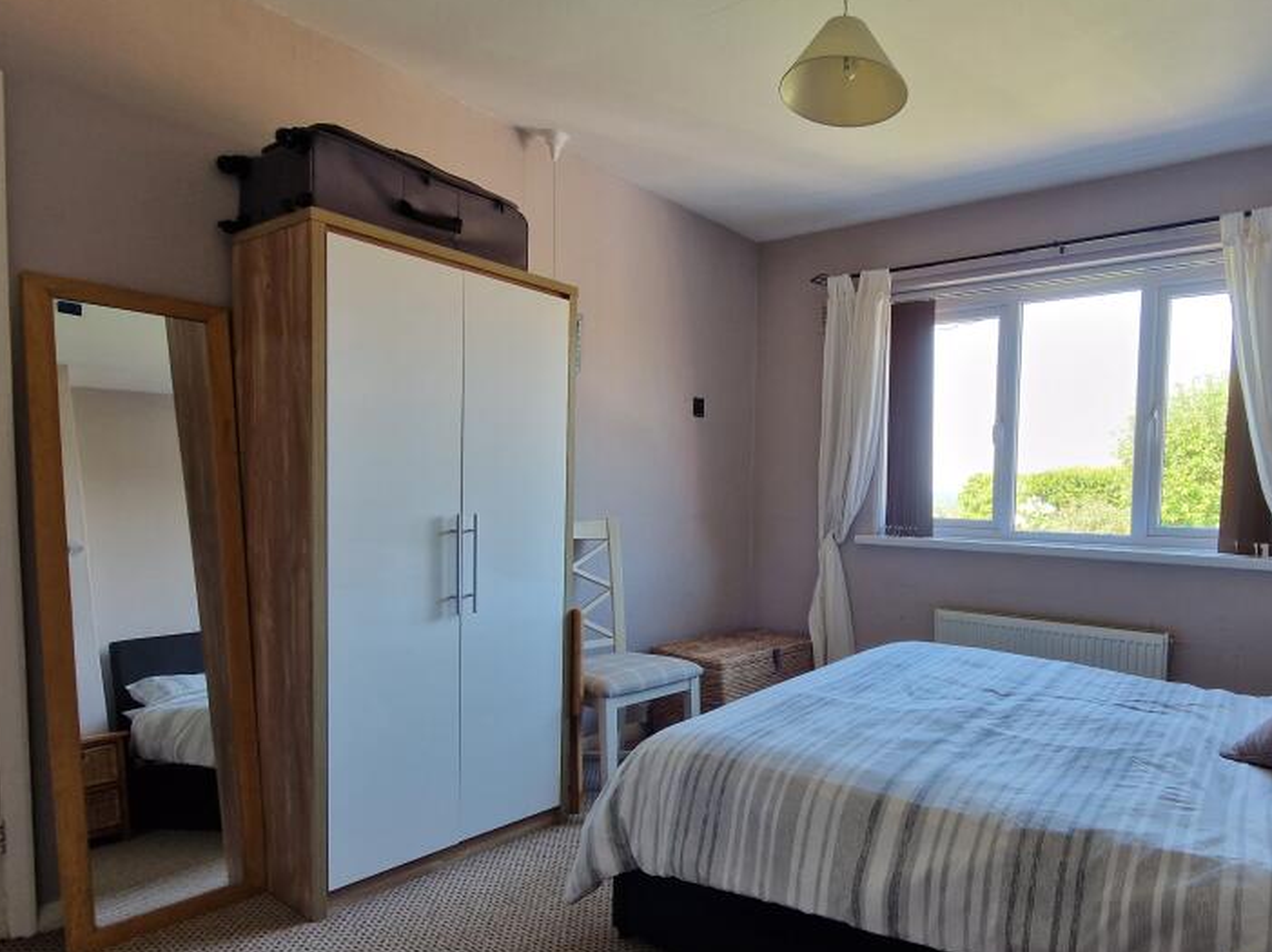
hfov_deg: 81.2
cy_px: 539
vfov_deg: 68.3
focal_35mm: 19
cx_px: 871
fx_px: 698
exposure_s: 1/50
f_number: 2.2
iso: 80
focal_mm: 2.2
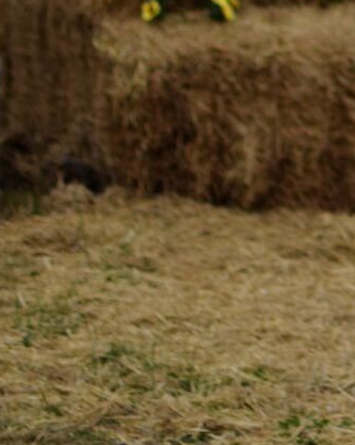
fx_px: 3358
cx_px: 672
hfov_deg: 5.9
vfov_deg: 7.4
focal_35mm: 255
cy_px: -275
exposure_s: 1/2500
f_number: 1.8
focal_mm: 35
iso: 100
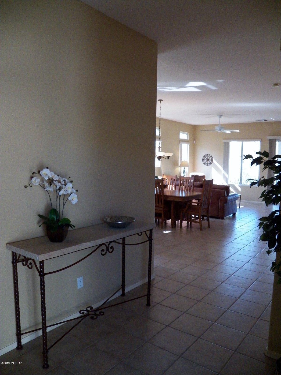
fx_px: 303
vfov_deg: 63.4
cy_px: 188
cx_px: 140
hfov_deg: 49.8
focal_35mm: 28
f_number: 2.8
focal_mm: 4.9
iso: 500
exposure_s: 1/500
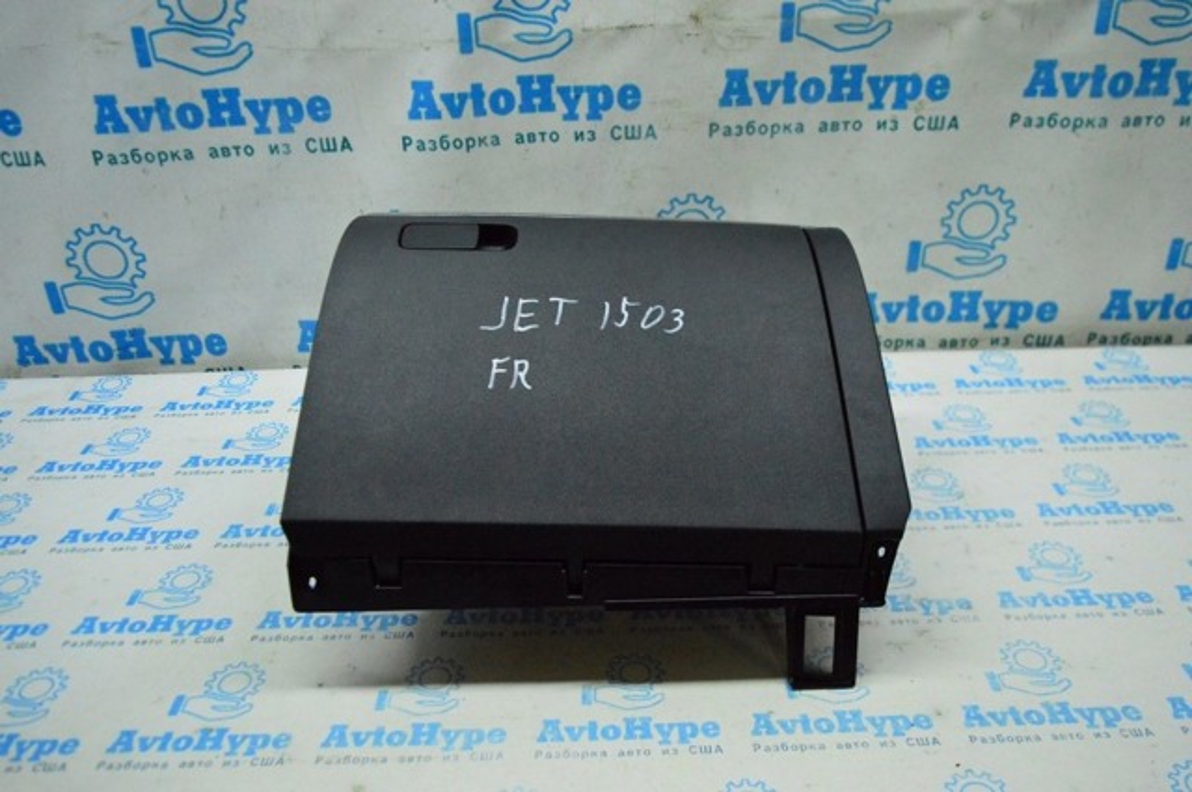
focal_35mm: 30
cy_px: 396
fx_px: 992
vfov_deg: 43.5
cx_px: 596
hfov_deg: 62.0
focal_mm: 20
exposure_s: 1/1000
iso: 6400
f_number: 4
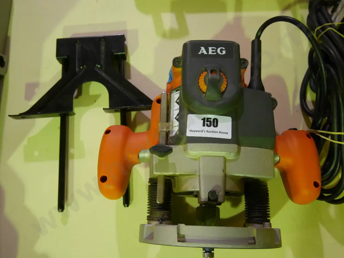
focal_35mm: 30
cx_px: 172
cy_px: 129
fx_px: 298
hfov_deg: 59.9
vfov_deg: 46.8
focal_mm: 15
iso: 3200
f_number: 4
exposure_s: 1/100
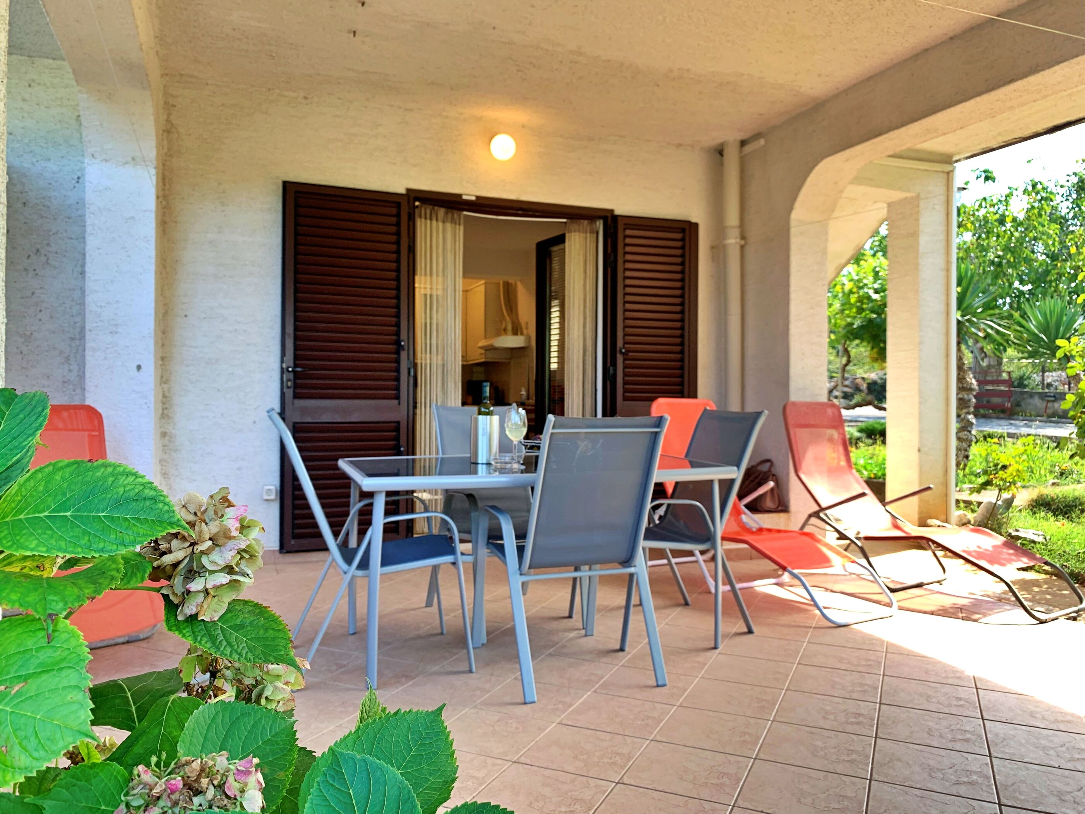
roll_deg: -1.0
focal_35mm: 26
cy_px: 407
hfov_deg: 67.3
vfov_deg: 53.1
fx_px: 815
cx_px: 542
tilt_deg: +0.6
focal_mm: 4.25
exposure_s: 1/121
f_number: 1.8
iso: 64
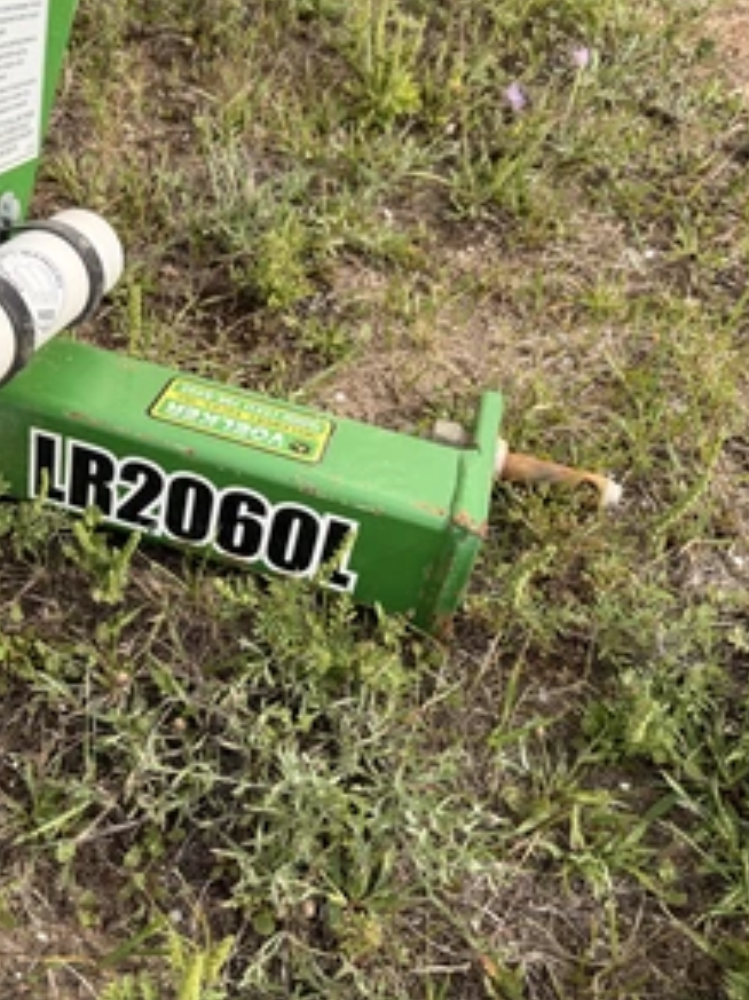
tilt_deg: -50.2
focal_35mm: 33
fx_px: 953
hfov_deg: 42.3
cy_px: 509
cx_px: 241
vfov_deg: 55.4
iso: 100
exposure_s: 1/2907
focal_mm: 6.76
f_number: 1.78
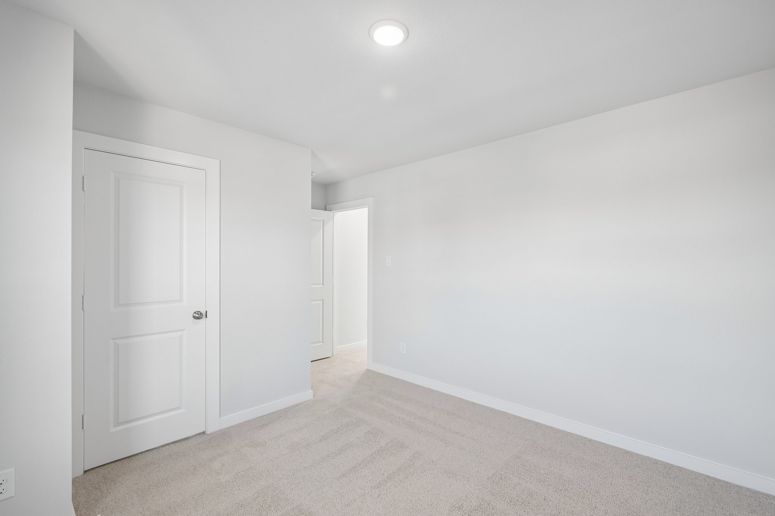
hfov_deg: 96.7
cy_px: 258
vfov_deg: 73.7
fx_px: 344
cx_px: 388
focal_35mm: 16
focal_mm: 16
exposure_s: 1/30
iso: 400
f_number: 8
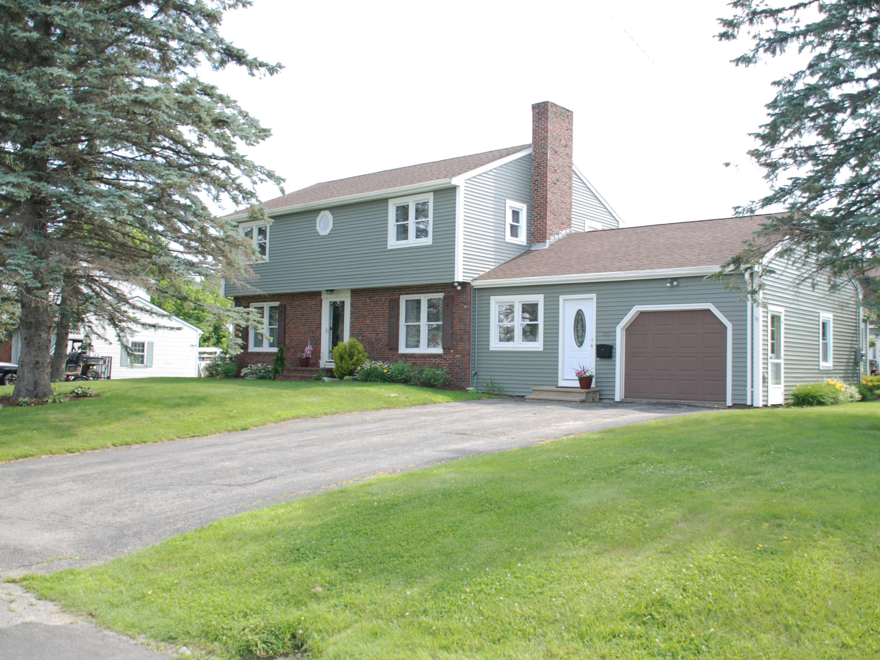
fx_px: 839
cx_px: 469
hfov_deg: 55.3
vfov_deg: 42.9
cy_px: 327
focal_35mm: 33
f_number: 6.3
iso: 100
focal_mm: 20
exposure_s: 1/160
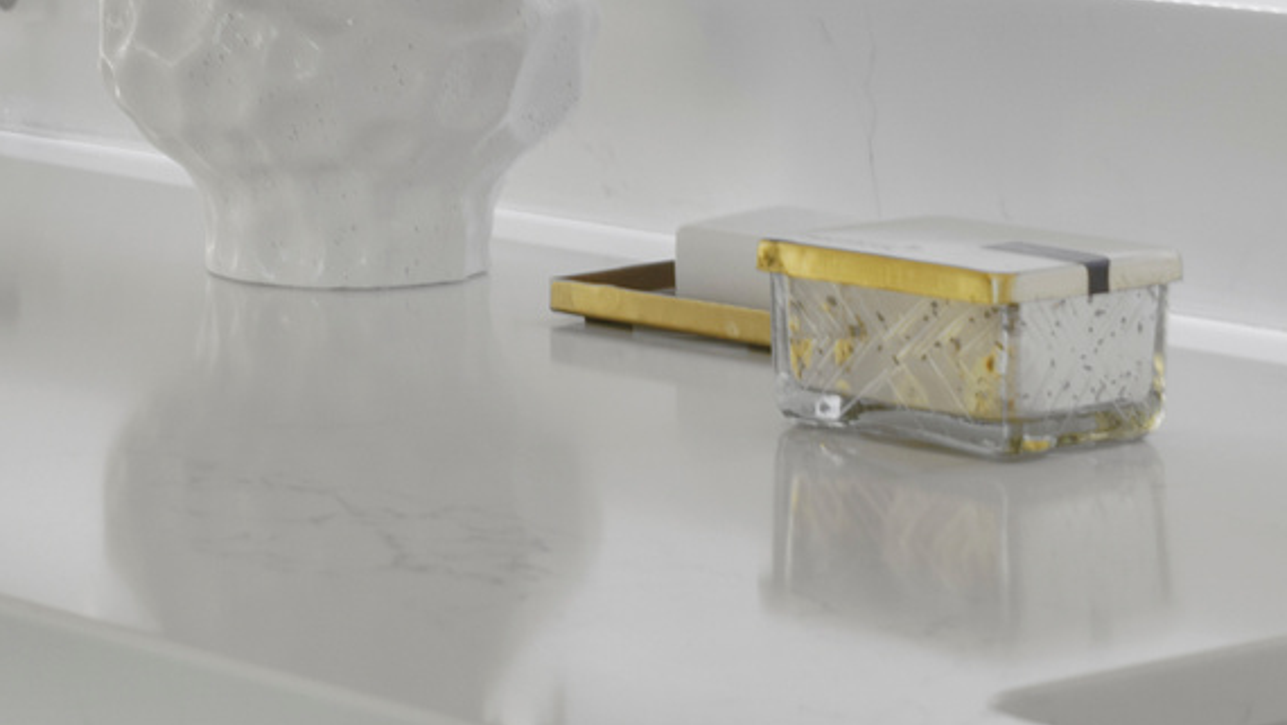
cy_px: -451
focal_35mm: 161
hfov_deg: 13.0
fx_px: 5496
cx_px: -242
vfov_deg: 7.4
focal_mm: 42.8
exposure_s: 1/20
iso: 250
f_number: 9
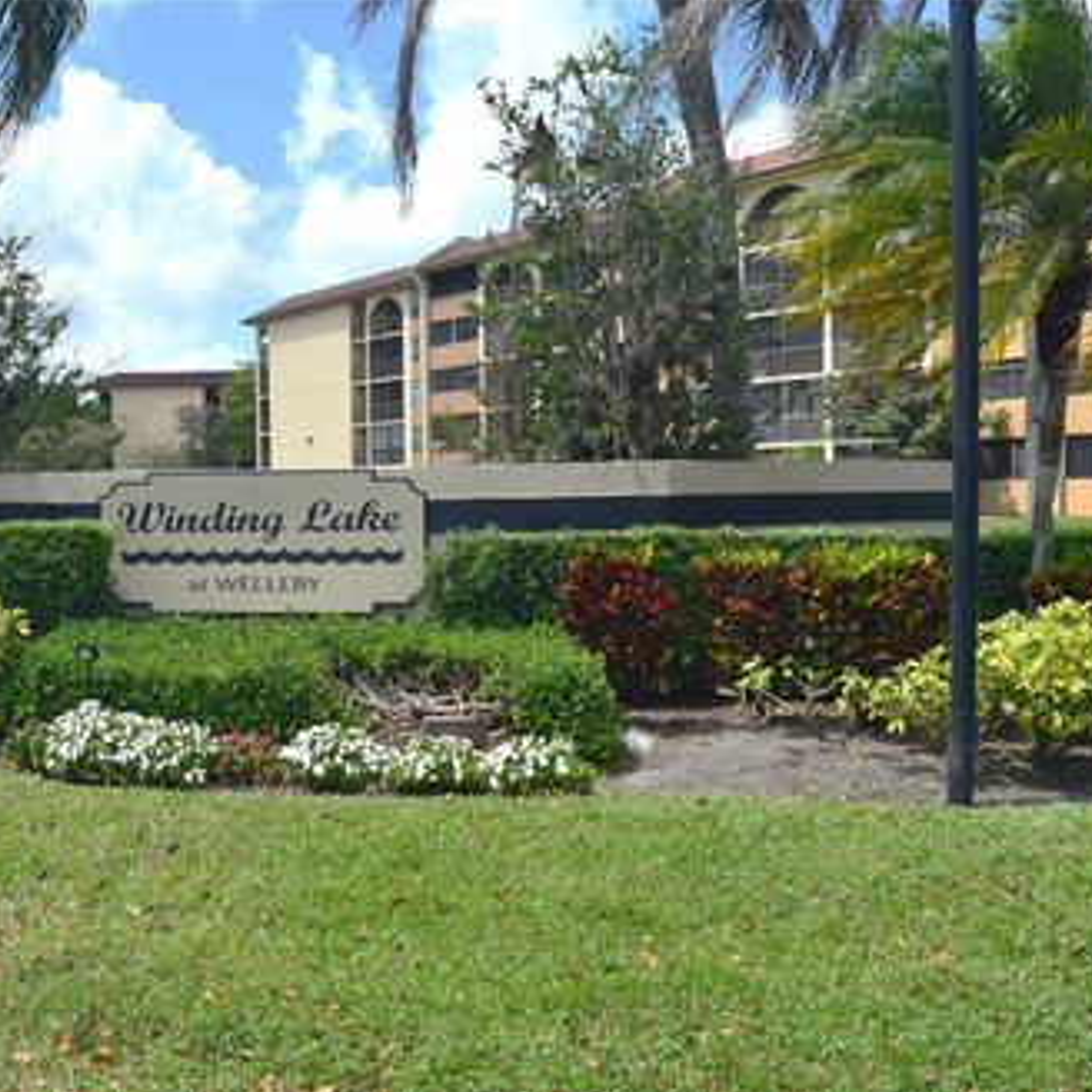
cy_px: 551
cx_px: 320
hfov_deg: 46.1
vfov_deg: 47.2
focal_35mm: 35
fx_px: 1249
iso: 360
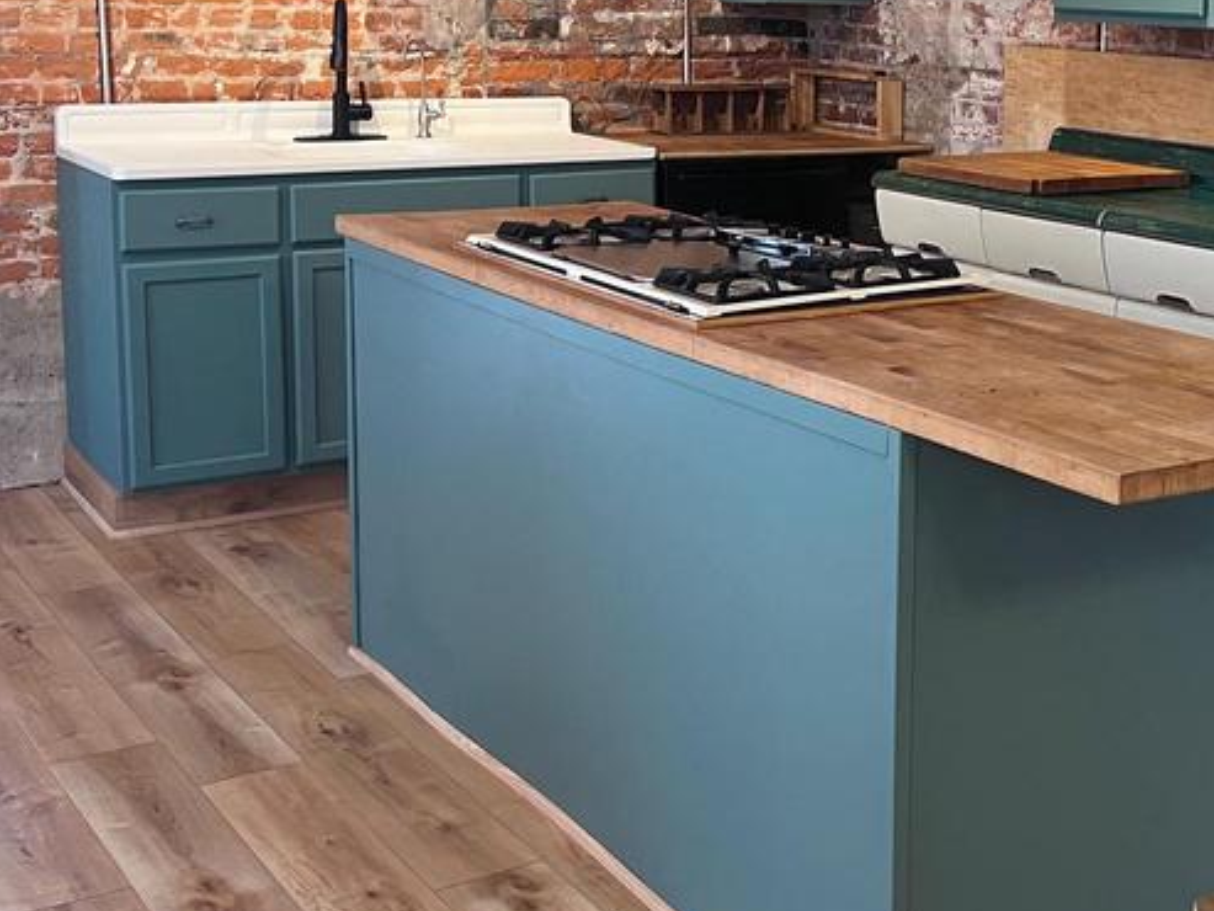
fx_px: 1894
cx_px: 1101
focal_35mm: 54
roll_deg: -1.8
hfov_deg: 33.6
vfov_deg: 26.7
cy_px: 239
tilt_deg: -8.2
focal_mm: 5.7
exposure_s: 1/60
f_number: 1.5
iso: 125
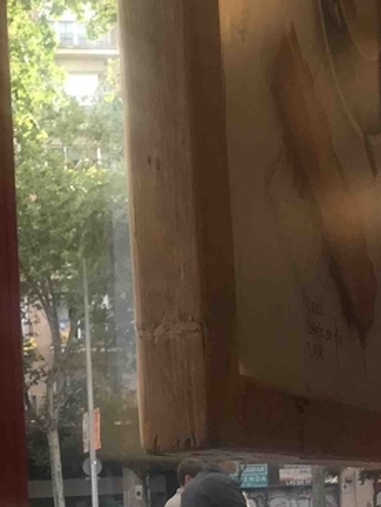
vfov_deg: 20.4
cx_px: -83
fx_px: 1335
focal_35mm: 91
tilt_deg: +0.9
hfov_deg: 15.6
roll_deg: +3.3
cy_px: 570
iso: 25
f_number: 1.8
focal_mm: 3.99
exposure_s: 1/100
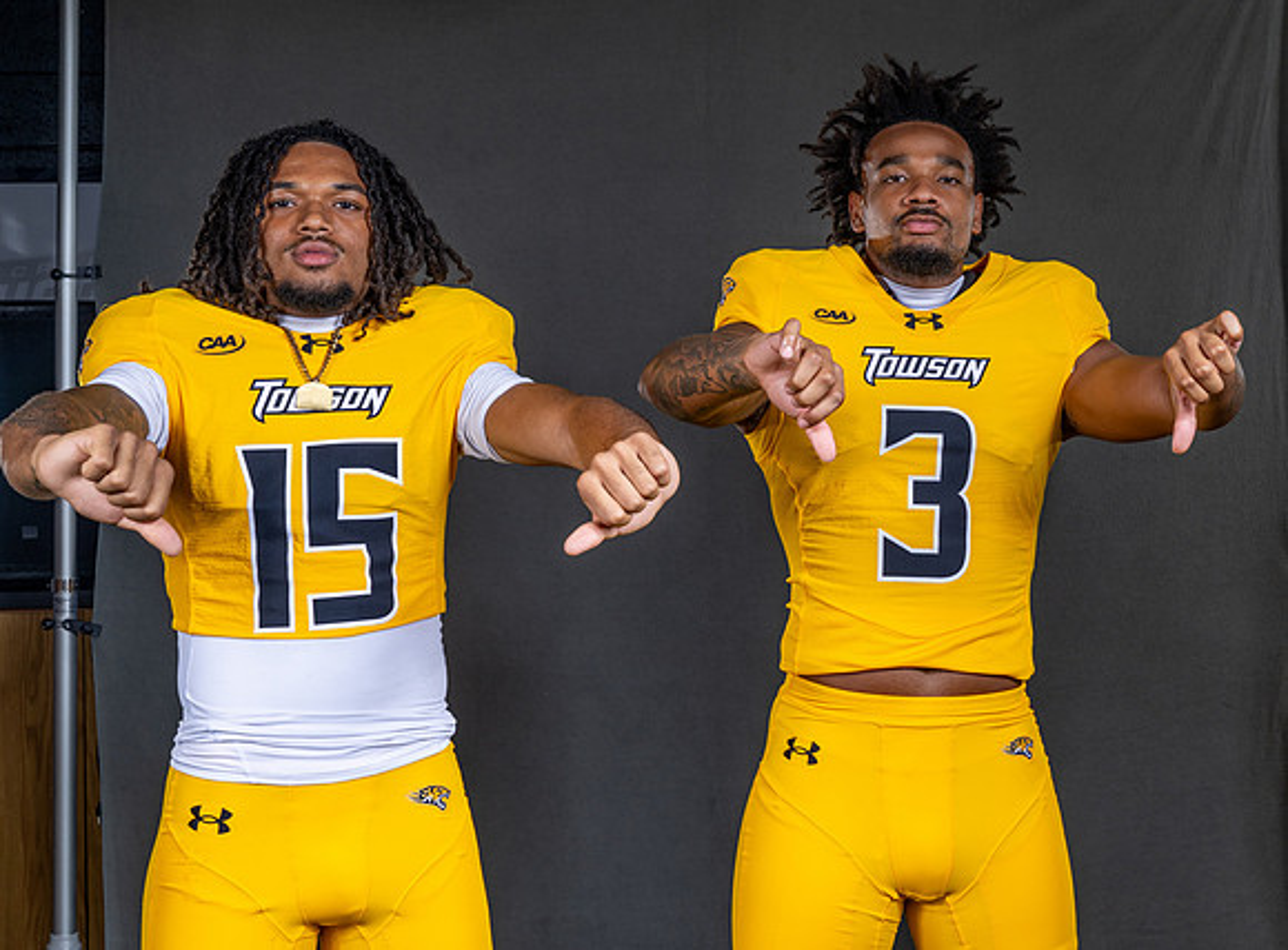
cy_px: 401
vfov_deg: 25.0
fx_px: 2140
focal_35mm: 58
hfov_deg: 33.3
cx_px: 817
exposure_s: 1/200
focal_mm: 42
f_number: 8
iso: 100
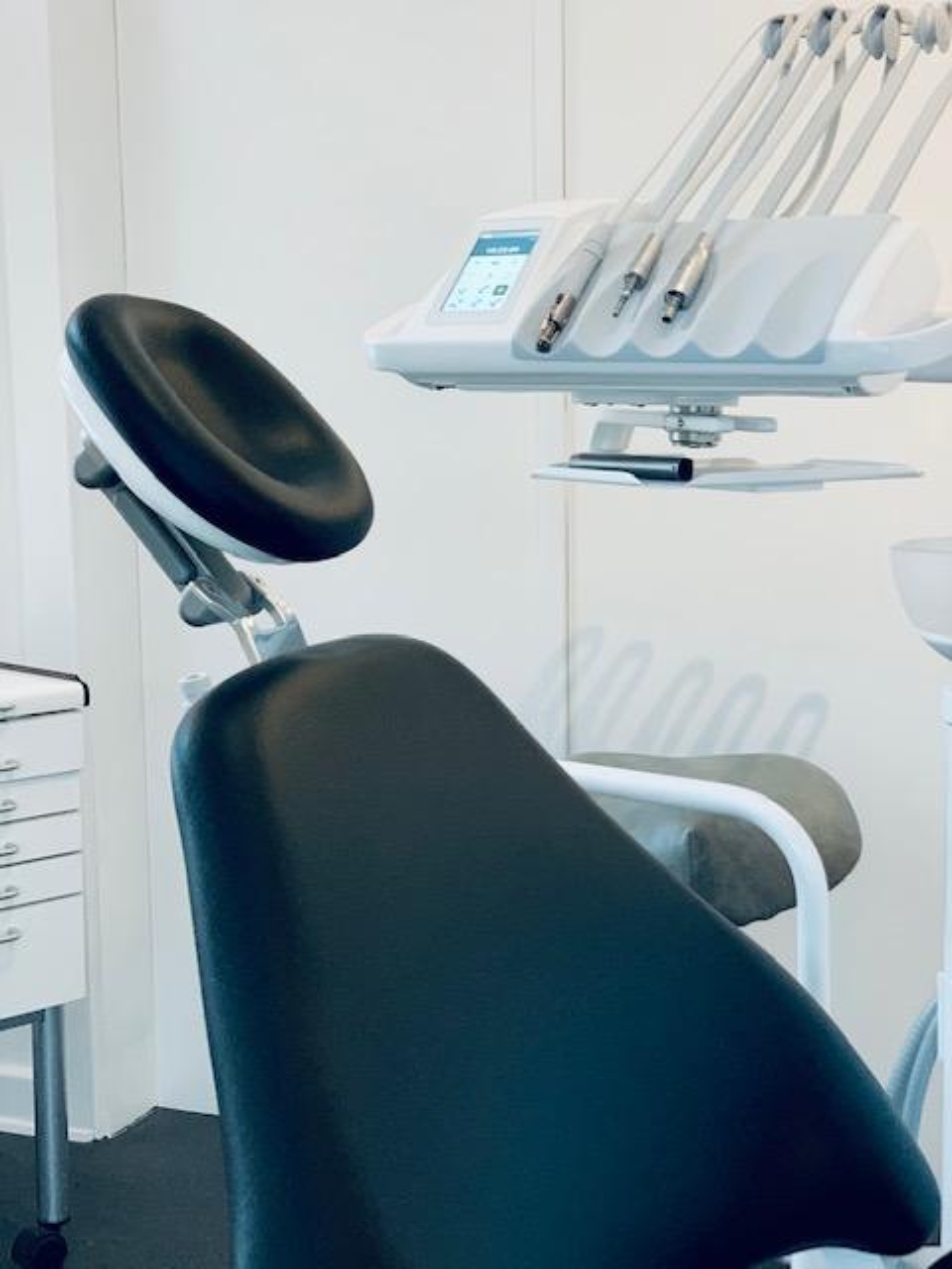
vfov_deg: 36.8
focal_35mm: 52
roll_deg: +0.3
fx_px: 1907
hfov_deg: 28.0
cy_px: 634
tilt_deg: -6.4
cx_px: 476
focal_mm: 6
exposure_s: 1/50
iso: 320
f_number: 2.4
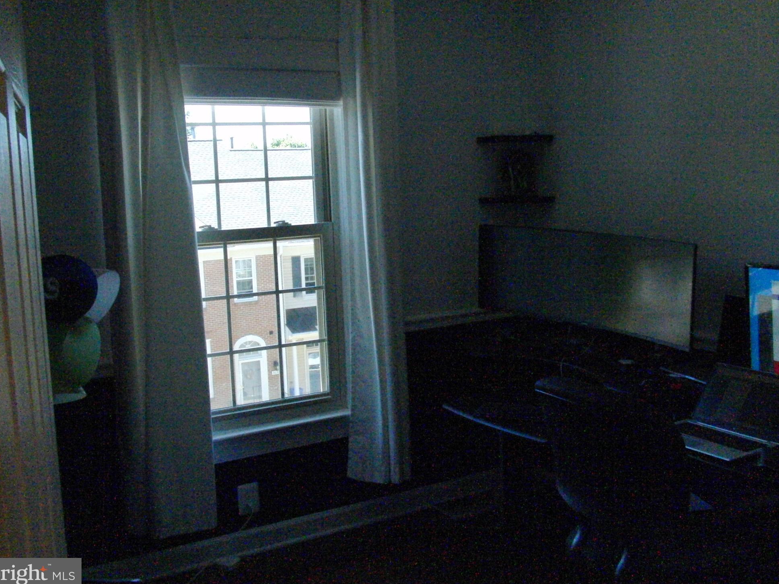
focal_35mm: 38
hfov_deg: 49.0
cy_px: 283
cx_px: 392
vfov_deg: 37.7
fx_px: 855
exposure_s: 1/500
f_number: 4.7
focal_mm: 7.3
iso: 1600
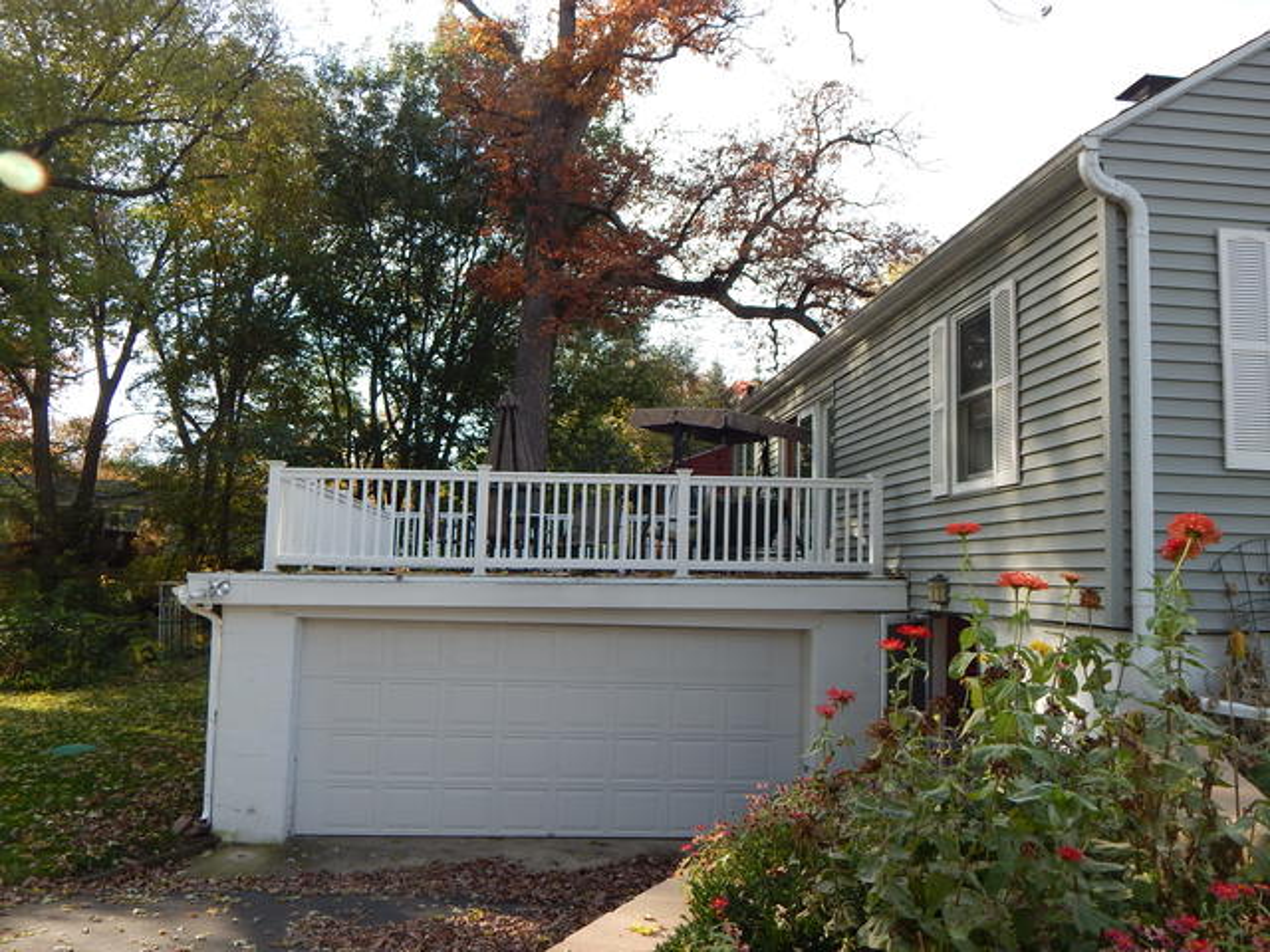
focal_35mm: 28
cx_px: 635
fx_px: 1027
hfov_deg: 63.4
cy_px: 476
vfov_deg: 49.7
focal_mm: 5.1
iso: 125
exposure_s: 1/400
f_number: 3.2
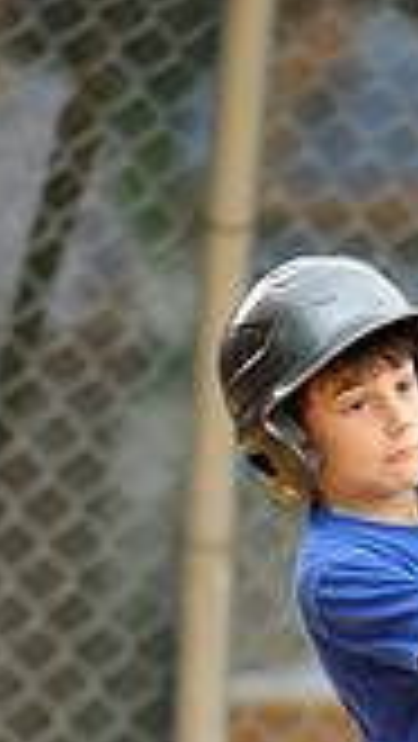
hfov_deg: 1.4
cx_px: 434
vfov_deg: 2.5
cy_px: 711
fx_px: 16861
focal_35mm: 857
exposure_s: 1/400
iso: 400
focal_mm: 300
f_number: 2.8
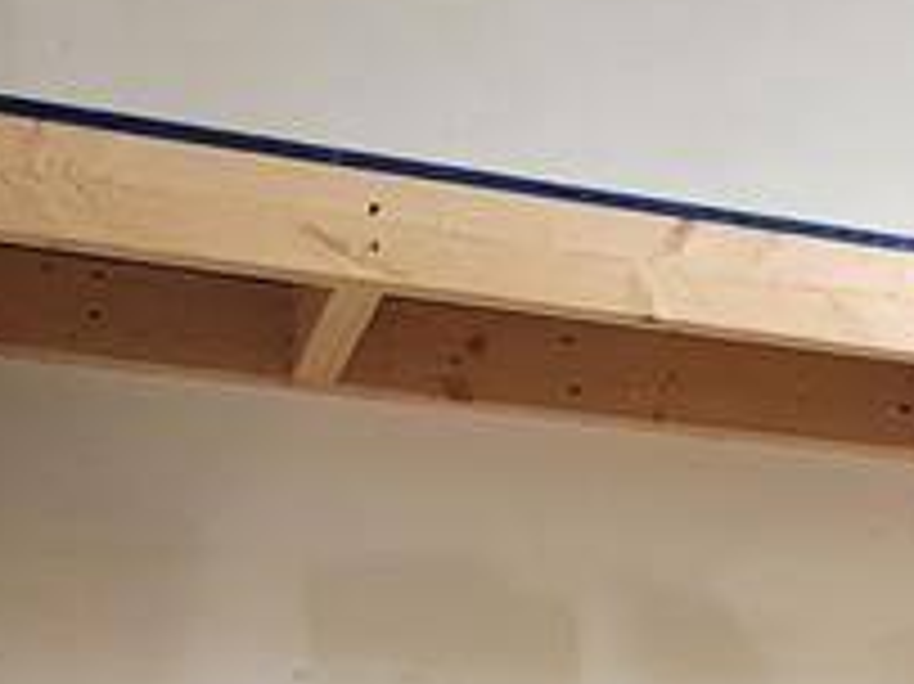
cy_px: 1228
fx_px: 3061
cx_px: 1553
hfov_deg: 15.1
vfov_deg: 11.8
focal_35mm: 116
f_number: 1.8
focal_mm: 6.4
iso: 400
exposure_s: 1/120
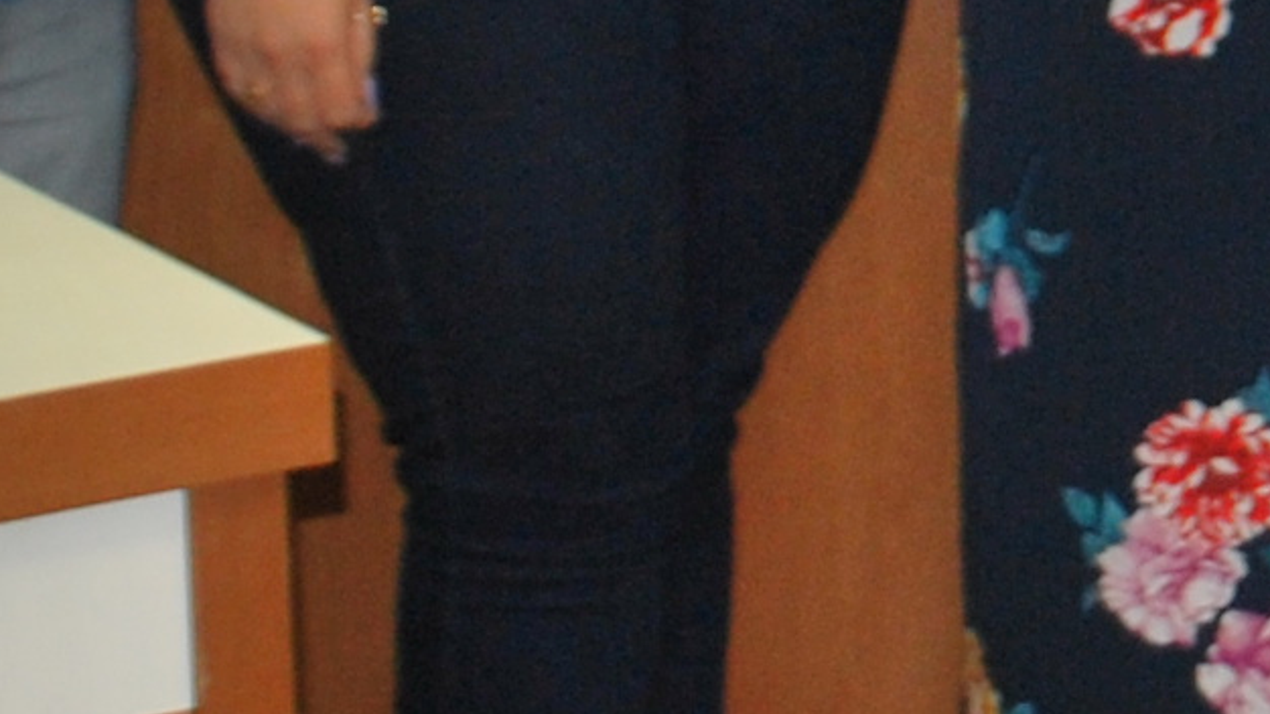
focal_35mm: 214
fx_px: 7206
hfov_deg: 9.8
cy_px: -714
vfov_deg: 5.6
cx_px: 1753
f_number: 4
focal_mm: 22
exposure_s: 1/60
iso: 200
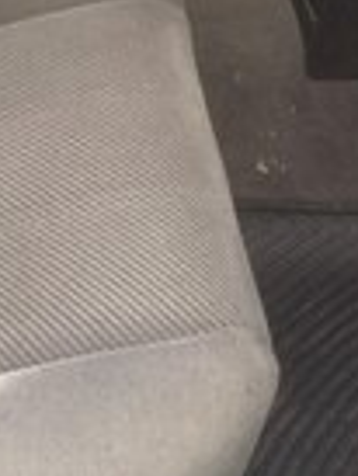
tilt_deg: -37.2
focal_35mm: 105
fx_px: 1446
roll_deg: -4.0
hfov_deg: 13.8
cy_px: -118
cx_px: -59
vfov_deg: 17.7
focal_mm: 4.15
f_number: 2.2
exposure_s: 1/33
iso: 64
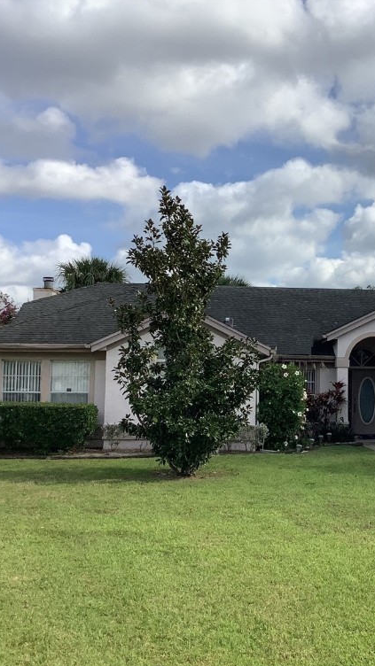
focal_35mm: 46
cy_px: 337
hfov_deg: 25.2
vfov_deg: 44.6
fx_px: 813
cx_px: 332
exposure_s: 1/1733
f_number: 2.4
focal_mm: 3.3
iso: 25
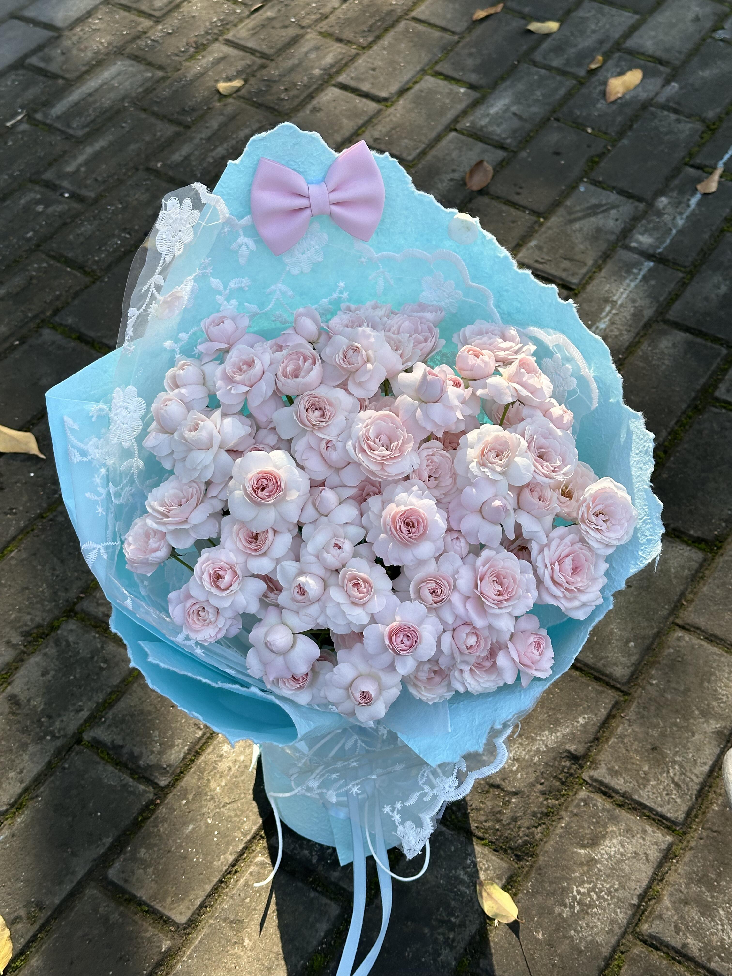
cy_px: 488
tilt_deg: -47.6
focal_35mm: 48
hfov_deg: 30.3
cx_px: 366
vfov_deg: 39.7
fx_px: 1353
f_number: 1.78
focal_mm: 6.86
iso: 64
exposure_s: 1/785
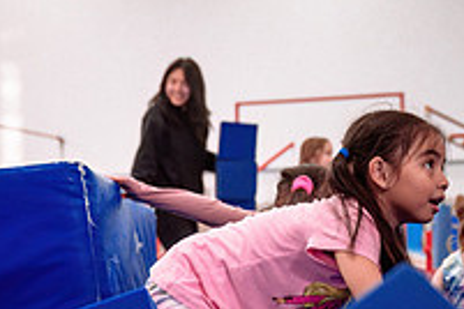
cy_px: 326
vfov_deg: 11.9
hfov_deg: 17.9
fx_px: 1469
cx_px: 258
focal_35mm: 114
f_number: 2.8
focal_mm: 37
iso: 1600
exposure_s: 1/400
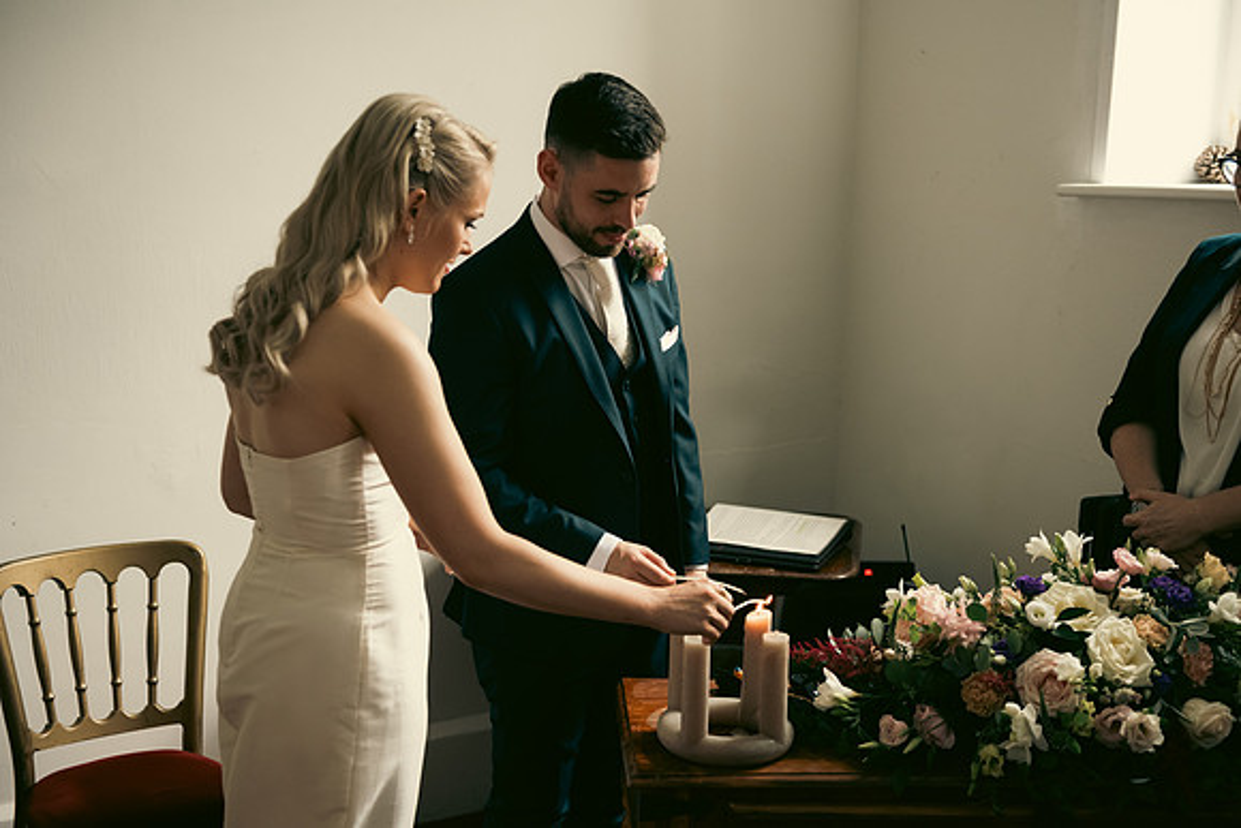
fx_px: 1655
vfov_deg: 28.1
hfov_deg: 41.1
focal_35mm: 48
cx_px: 620
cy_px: 414
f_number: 3.5
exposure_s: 1/160
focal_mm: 48
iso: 800
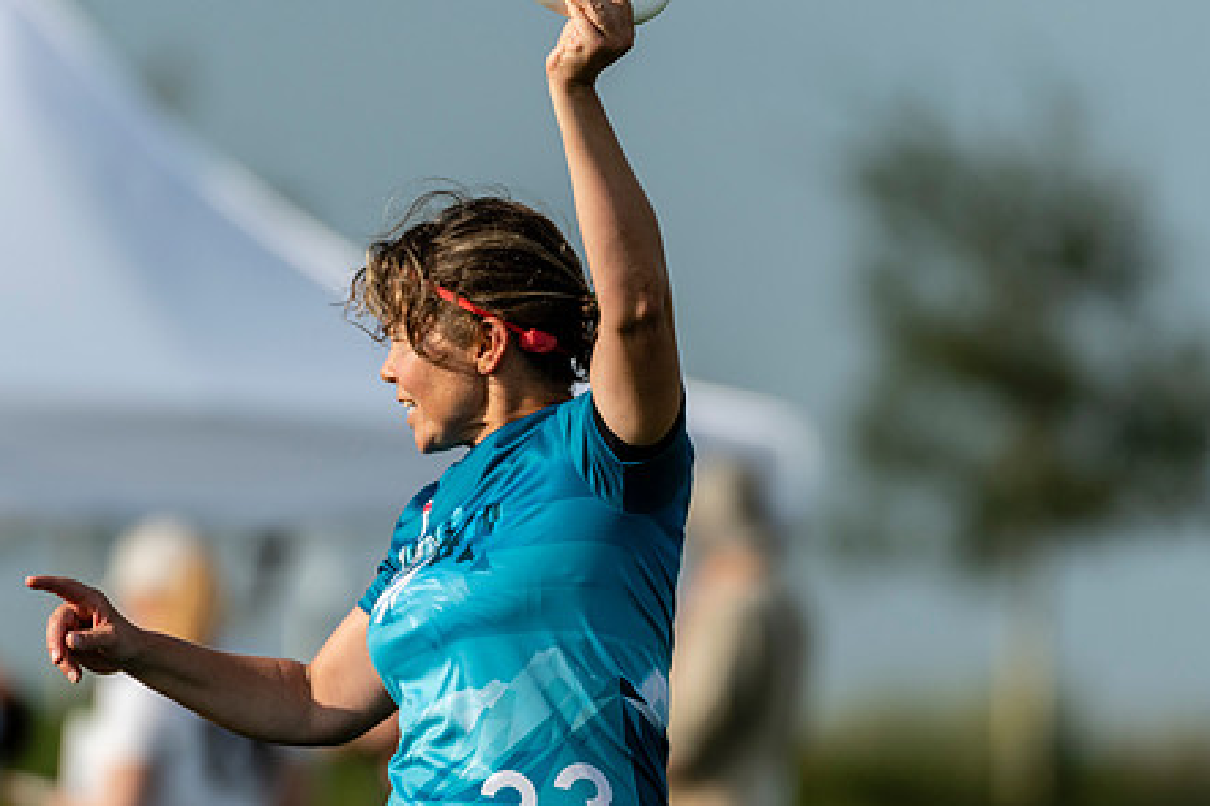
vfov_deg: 1.7
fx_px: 26407
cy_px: 441
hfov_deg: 2.6
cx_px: 503
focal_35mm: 786
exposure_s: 1/1600
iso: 125
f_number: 4
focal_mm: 400
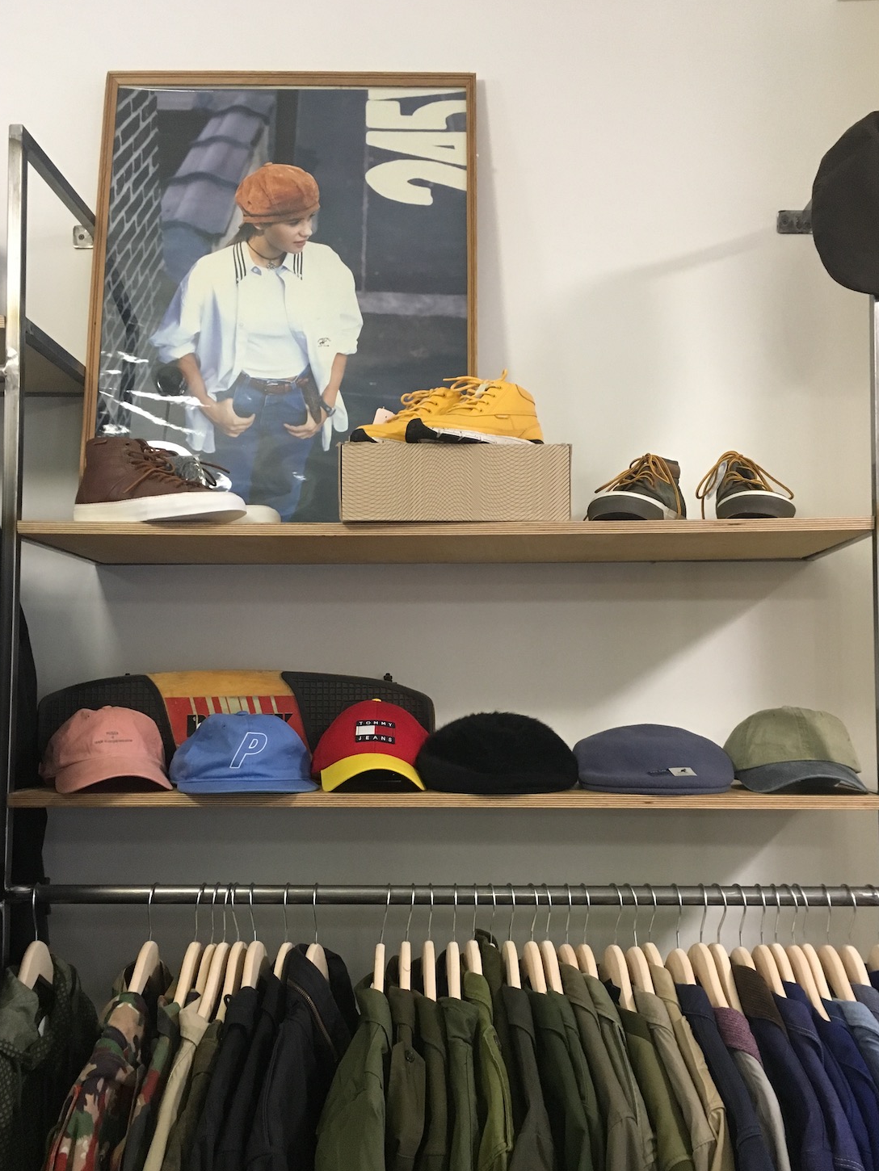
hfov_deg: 44.2
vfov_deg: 56.8
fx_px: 1083
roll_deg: -0.4
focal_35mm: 32
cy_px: 624
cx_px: 447
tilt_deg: +2.8
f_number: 2.2
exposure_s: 1/33
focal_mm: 4.15
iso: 200
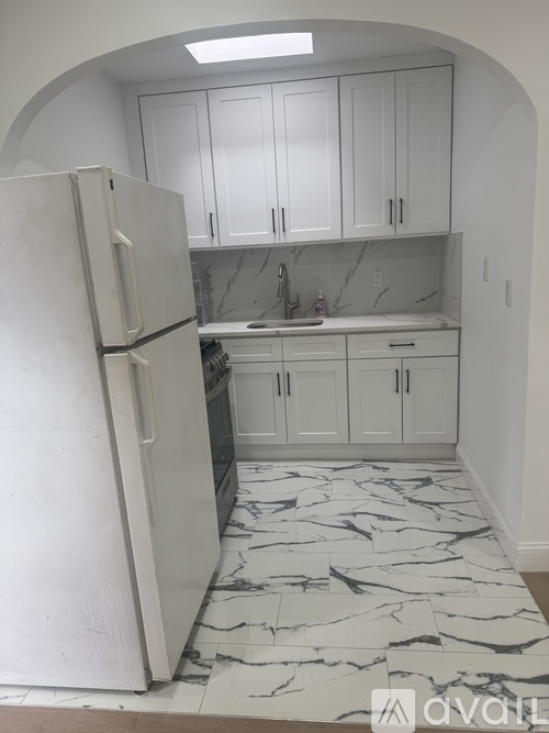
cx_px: 274
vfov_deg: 71.6
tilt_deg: -13.2
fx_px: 508
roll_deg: +3.7
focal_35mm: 24
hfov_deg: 56.8
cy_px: 366
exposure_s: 1/120
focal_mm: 6.76
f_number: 1.78
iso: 100
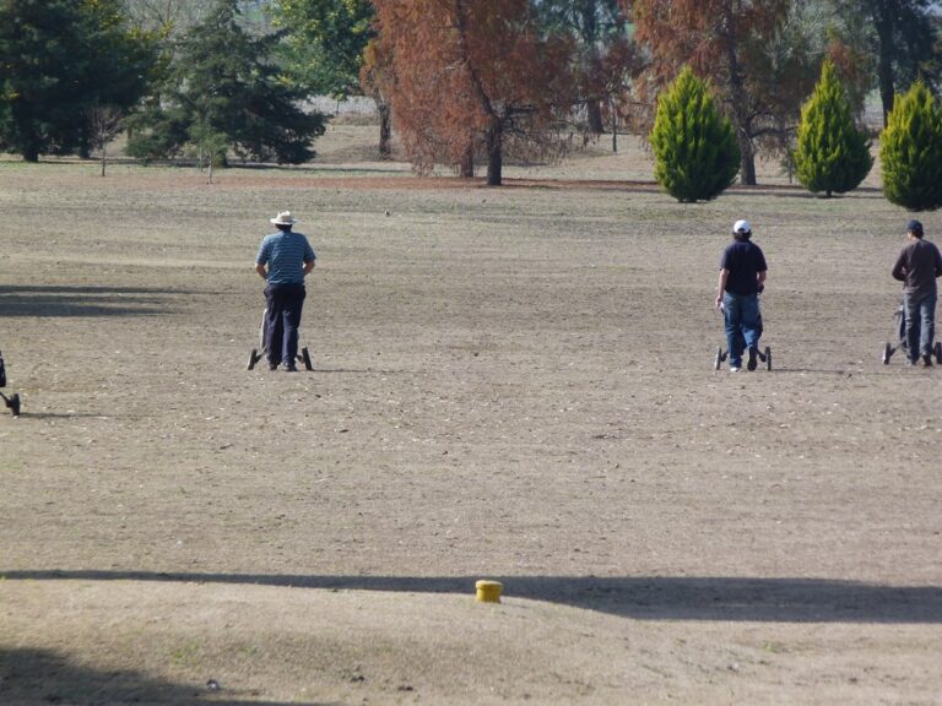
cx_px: 471
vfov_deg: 3.2
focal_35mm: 467
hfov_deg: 4.2
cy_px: 353
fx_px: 12708
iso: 80
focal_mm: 84.1
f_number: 5.6
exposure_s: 1/250
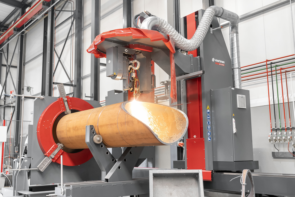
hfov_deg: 48.4
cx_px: 148
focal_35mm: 40
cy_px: 98
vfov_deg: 33.4
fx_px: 328
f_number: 4.5
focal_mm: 40
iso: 2500
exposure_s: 1/100
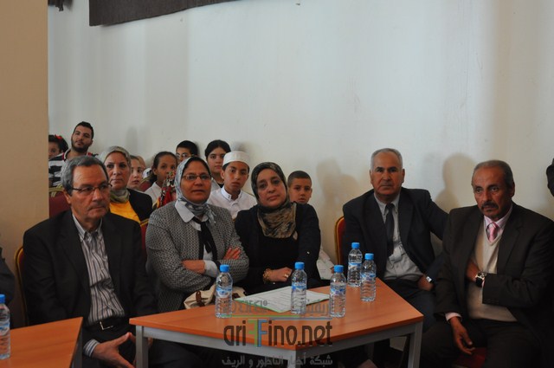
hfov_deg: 41.2
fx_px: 738
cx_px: 277
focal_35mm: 48
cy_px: 184
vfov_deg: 28.0
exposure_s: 1/40
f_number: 3.8
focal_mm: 32
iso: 800
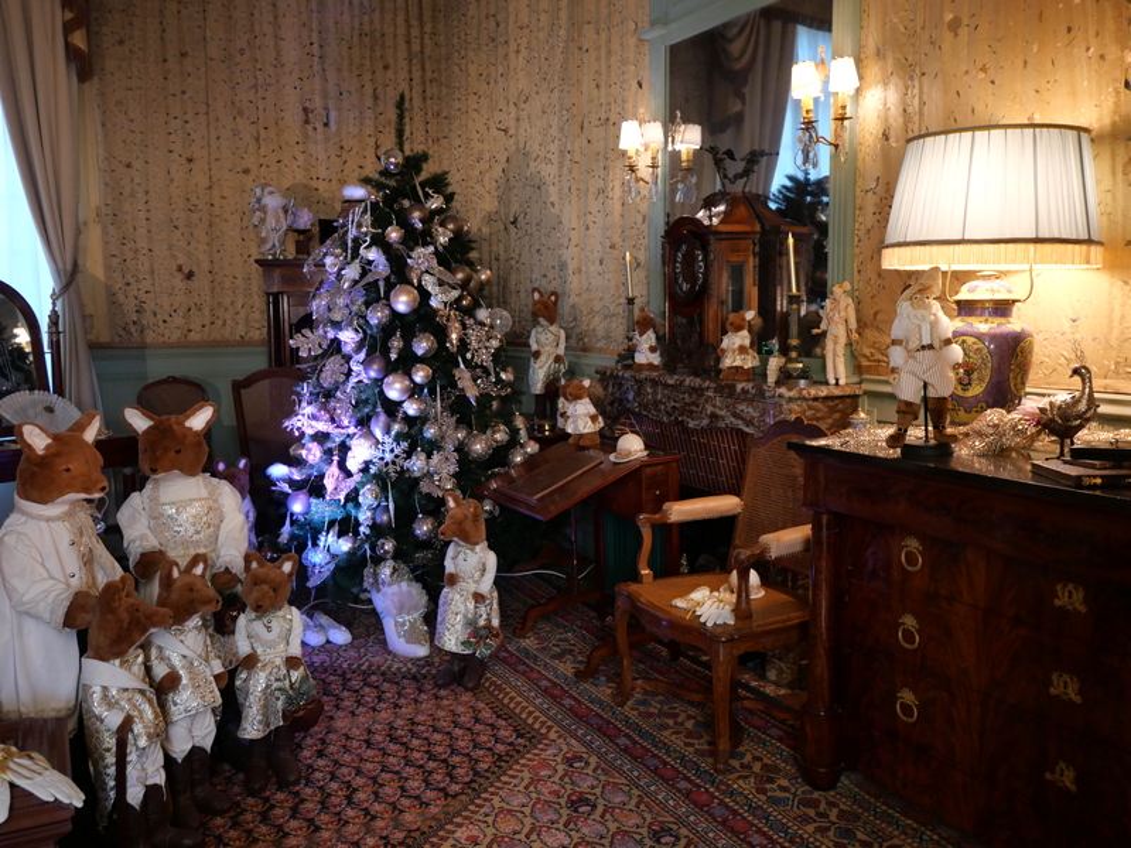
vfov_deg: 46.8
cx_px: 566
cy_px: 424
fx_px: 980
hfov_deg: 60.0
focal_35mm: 30
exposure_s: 1/60
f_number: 3.8
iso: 800
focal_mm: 15
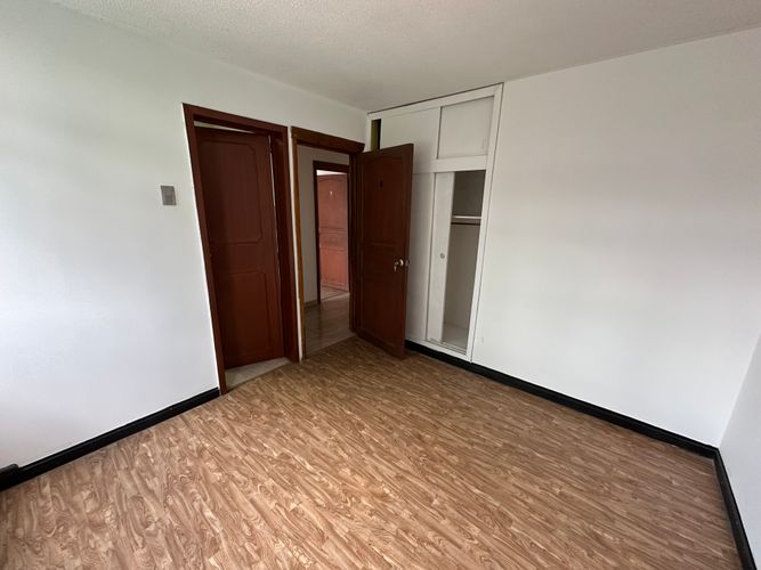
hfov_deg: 102.1
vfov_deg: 85.7
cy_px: 285
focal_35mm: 14
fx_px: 308
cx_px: 380
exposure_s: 1/120
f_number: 2.2
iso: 250
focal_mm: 2.22
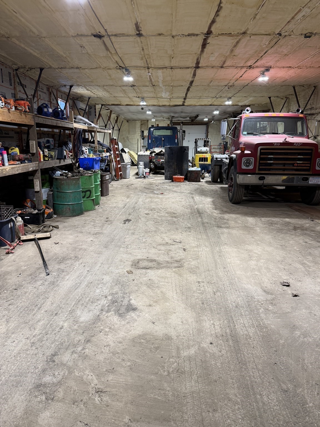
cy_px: 214
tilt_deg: -9.9
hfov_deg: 56.8
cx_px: 160
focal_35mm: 24
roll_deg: -1.5
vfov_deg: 71.6
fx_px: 296
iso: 160
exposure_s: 1/121
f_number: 1.78
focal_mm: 6.76
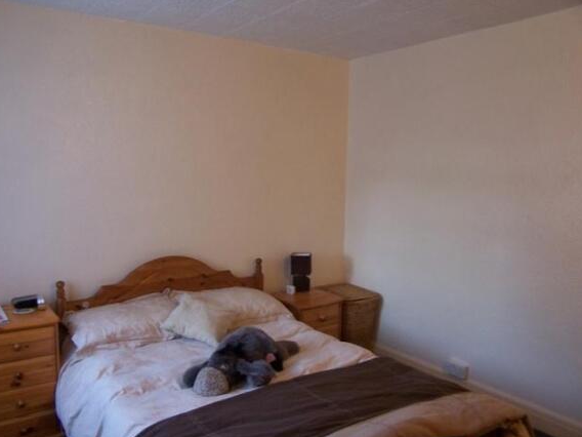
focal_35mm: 39
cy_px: 222
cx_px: 286
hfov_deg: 47.9
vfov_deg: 36.8
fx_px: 656
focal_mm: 6.3
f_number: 2.8
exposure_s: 1/8
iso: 140
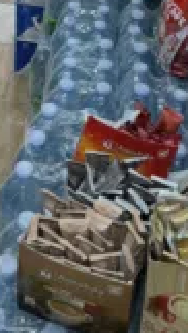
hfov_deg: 18.6
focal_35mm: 65
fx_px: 574
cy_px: -31
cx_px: 81
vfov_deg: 29.3
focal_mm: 6.76
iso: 80
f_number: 1.78
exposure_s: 1/100
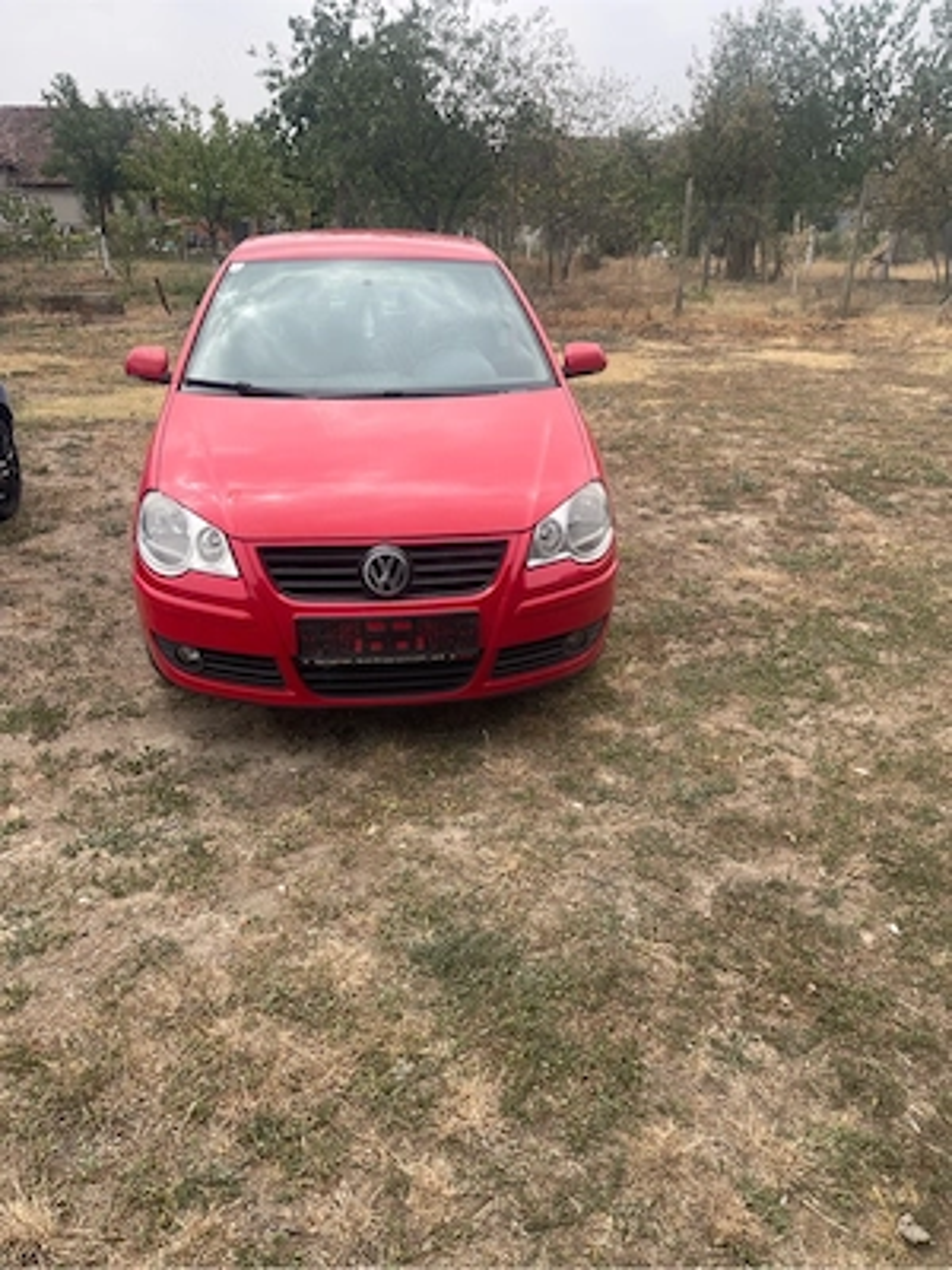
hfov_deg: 54.9
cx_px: 476
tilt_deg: -23.4
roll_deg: -0.5
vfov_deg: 69.4
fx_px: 917
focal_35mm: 25
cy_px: 635
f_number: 1.6
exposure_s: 1/1309
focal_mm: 5.1
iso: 32
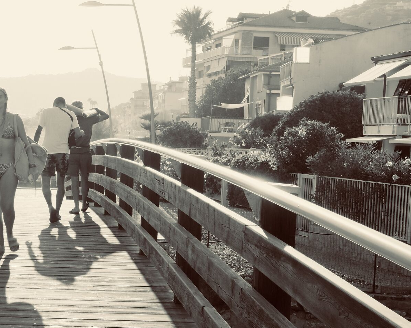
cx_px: 21
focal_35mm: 70
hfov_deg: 26.0
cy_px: 218
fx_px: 851
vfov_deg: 21.8
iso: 500
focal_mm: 24.7
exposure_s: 1/60
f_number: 11
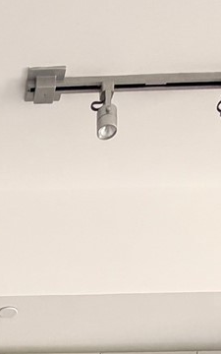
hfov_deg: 18.3
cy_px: 660
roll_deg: +0.4
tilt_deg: -0.3
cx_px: -69
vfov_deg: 20.4
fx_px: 636
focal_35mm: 66
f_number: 2.2
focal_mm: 2.22
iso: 320
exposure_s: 1/121
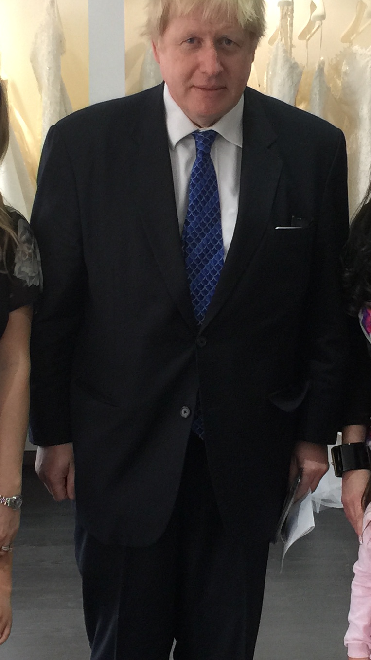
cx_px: 276
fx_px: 1330
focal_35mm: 76
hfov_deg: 15.8
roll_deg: -0.8
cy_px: 368
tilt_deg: -11.5
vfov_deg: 27.9
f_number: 2.2
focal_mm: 4.15
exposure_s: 1/15
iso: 40
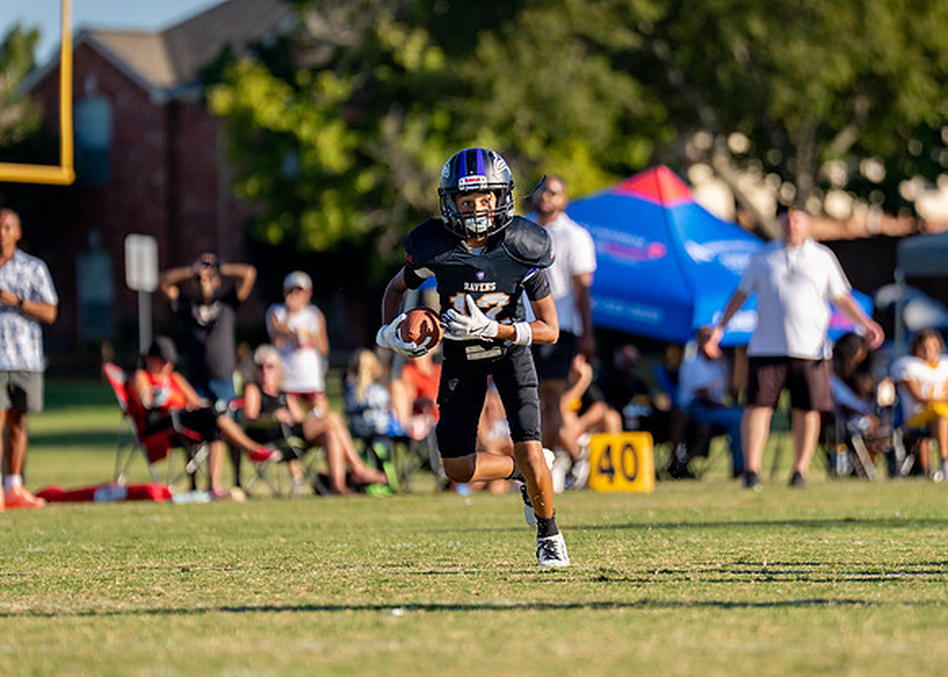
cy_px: 290
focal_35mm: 370
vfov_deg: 3.9
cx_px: 533
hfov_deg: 5.4
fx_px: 9959
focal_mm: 200
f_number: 2.8
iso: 160
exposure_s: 1/4000
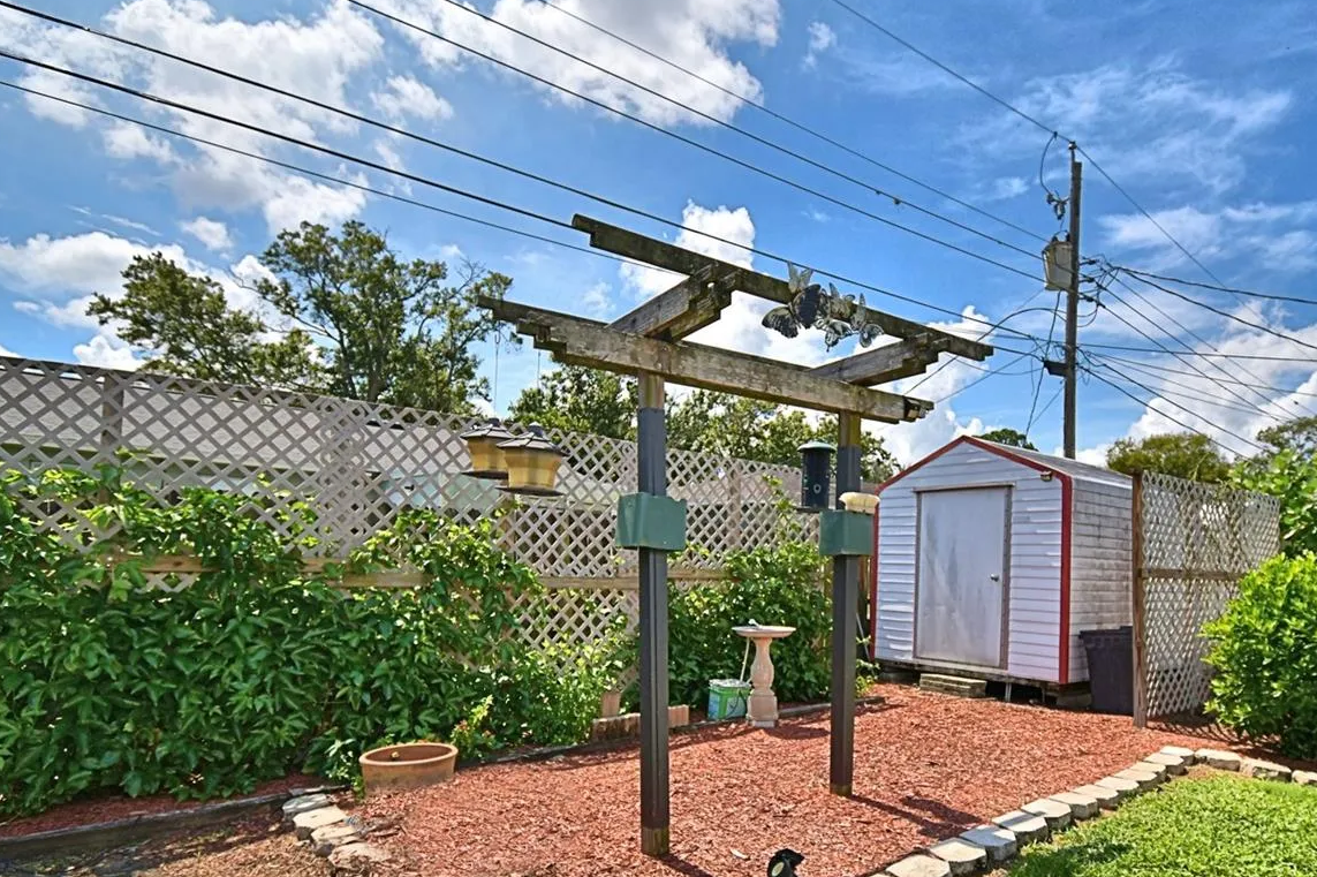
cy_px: 560
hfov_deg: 80.4
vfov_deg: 58.5
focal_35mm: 21
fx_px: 768
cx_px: 782
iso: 100
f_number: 4.5
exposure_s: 1/1250
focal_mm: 10
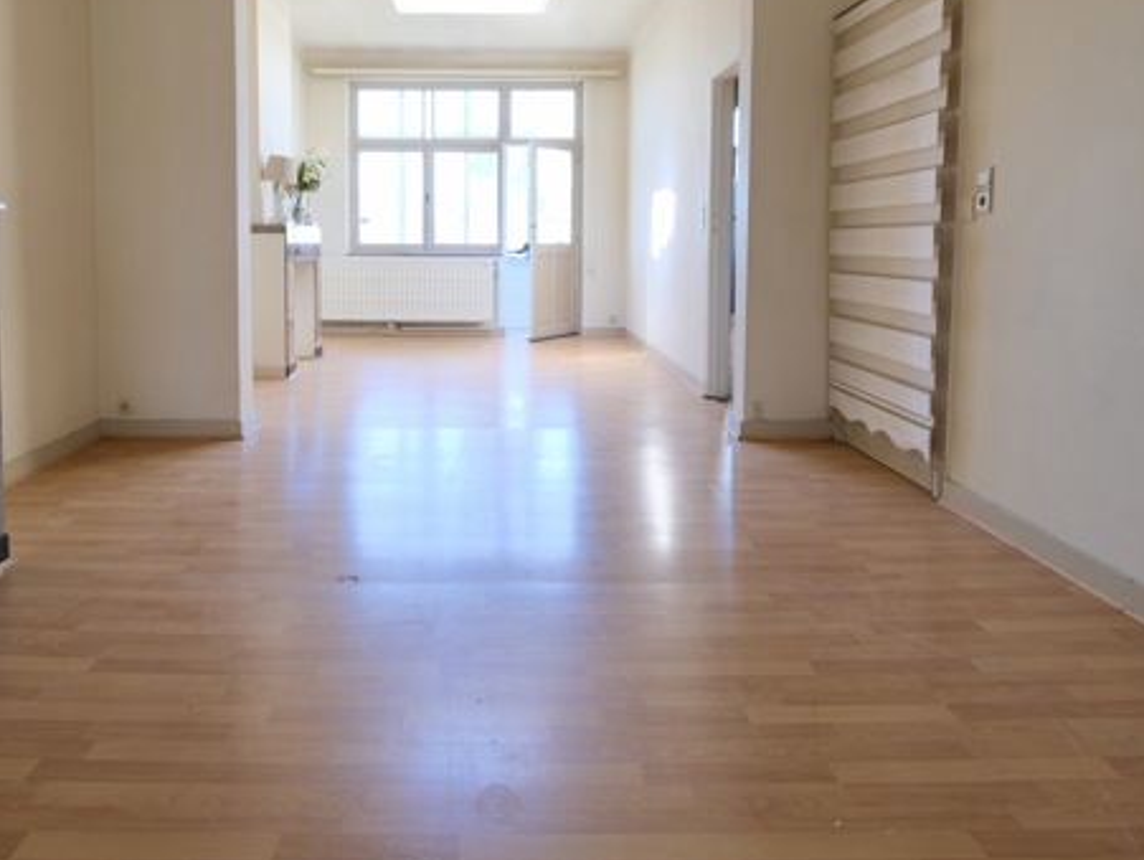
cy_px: 289
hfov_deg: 73.6
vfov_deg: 57.7
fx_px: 761
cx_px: 505
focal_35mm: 23
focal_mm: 10
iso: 320
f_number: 4
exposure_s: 1/30
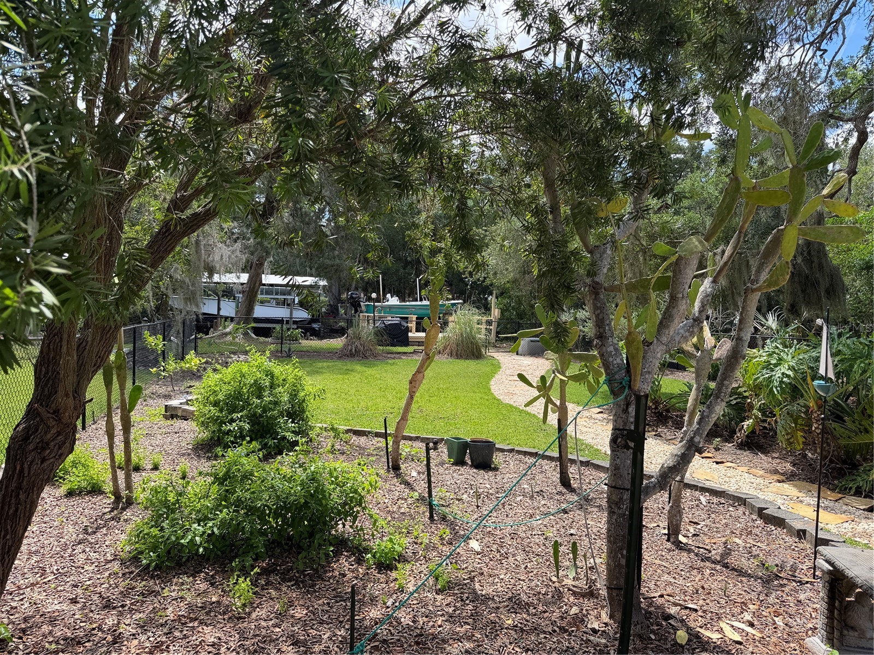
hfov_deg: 71.6
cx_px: 437
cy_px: 328
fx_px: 606
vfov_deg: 56.8
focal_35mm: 24
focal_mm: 6.76
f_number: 1.78
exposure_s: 1/1585
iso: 80
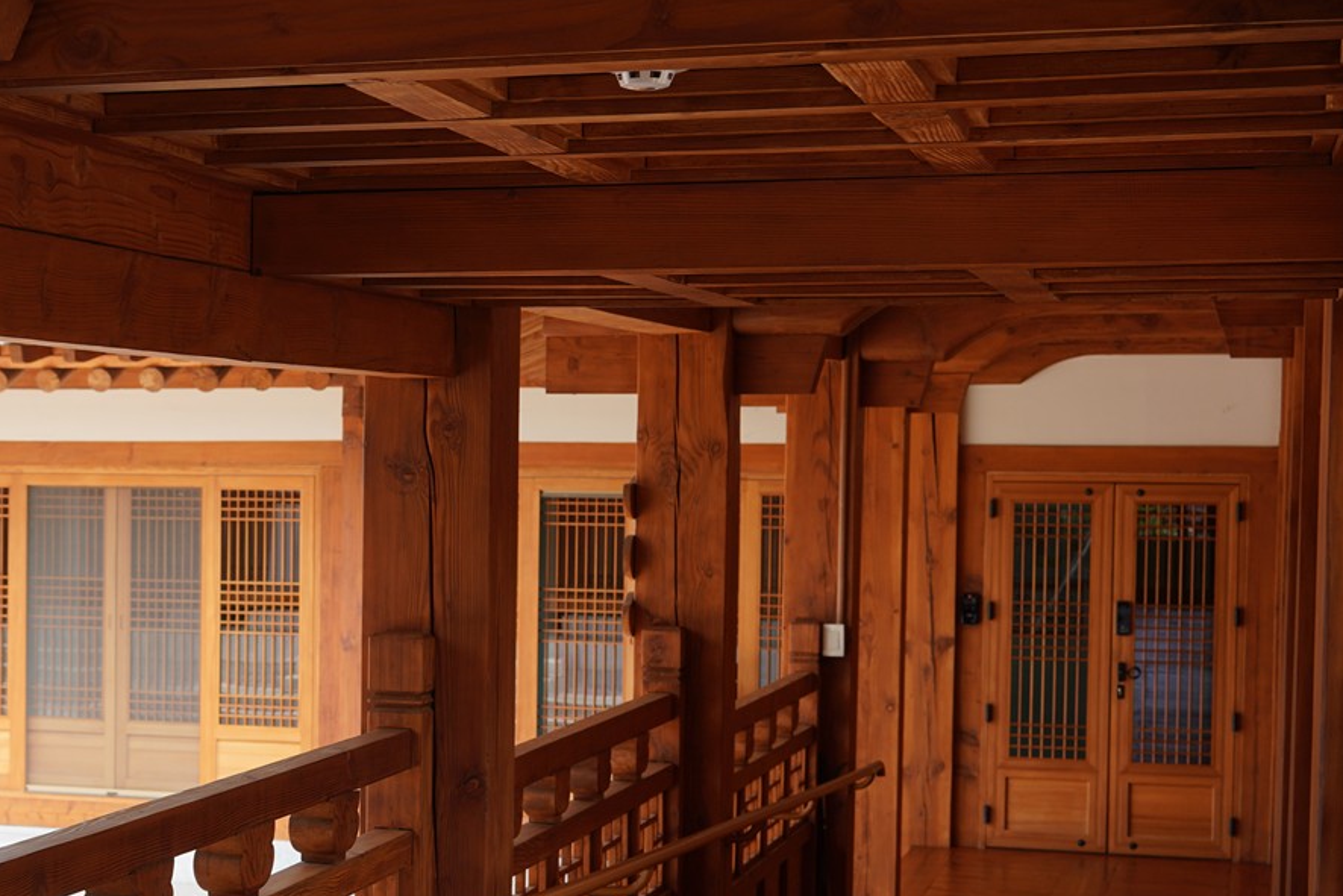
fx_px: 2947
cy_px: 538
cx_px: -14
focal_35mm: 79
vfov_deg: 17.3
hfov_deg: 24.5
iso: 200
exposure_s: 1/100
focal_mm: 35
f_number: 5.6
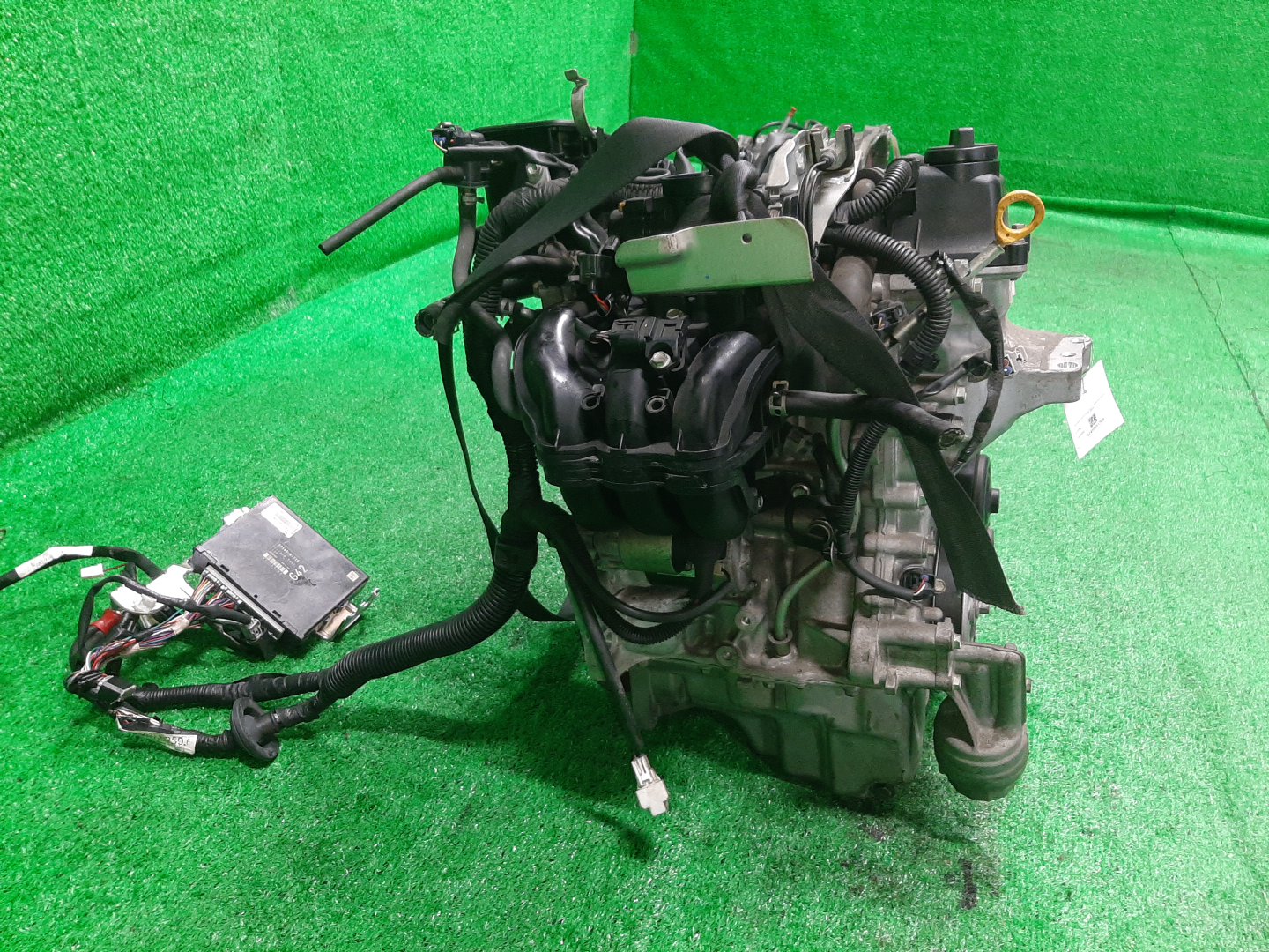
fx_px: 953
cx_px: 634
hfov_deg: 67.3
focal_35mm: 26
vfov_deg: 53.1
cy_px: 476
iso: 237
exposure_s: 1/50
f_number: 1.7
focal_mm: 3.93
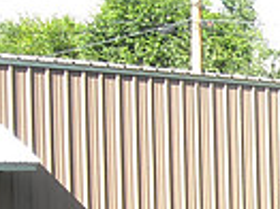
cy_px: 366
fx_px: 1253
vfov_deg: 9.2
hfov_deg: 12.3
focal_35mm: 155
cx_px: 380
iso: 64
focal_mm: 5.7
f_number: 2.8
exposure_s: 1/250
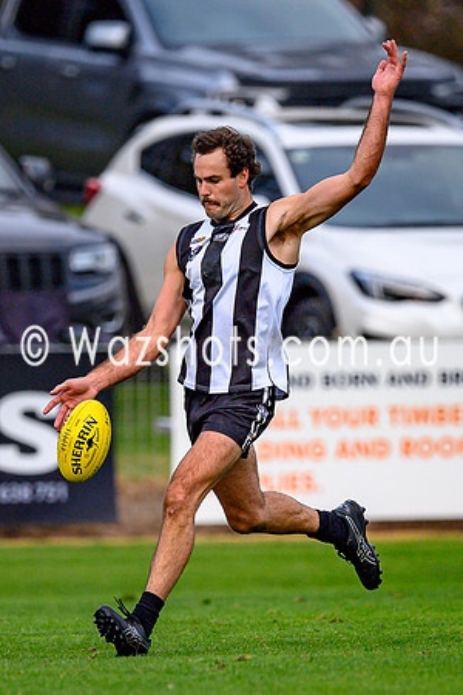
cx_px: 232
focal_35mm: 1181
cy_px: 455
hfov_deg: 1.2
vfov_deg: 1.7
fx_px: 22779
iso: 400
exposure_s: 1/1600
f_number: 4
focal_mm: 500
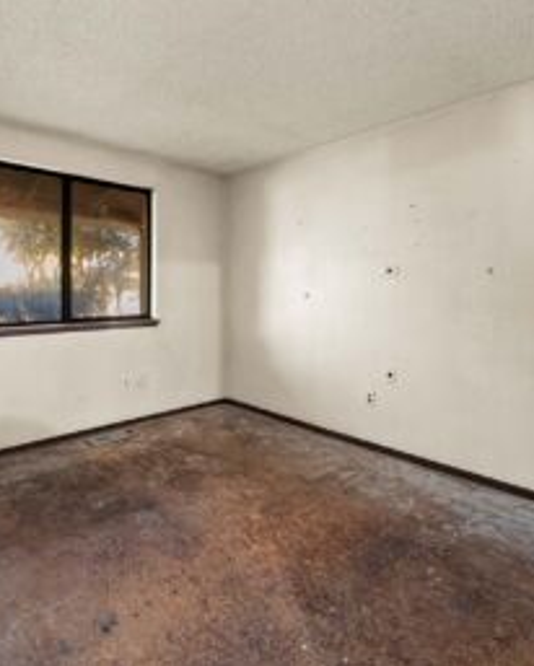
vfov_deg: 83.2
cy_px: 323
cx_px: 244
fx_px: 375
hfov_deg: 70.8
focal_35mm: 19
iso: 6400
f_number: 7.1
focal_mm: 13
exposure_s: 1/6
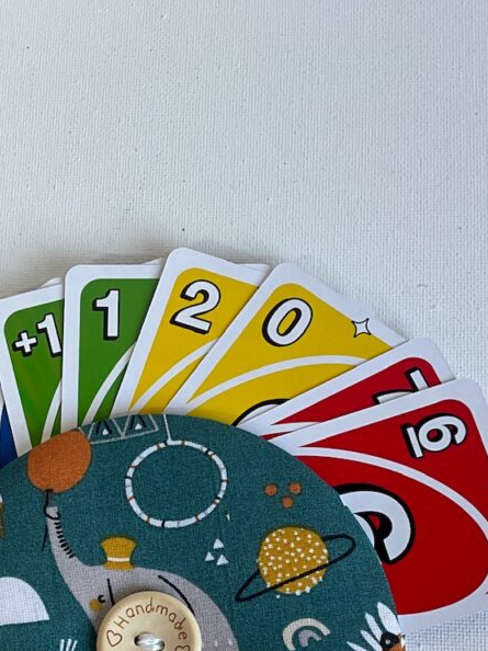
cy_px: 504
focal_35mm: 50
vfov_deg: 37.1
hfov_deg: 29.0
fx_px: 941
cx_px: 204
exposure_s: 1/122
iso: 40
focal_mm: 3
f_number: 1.8
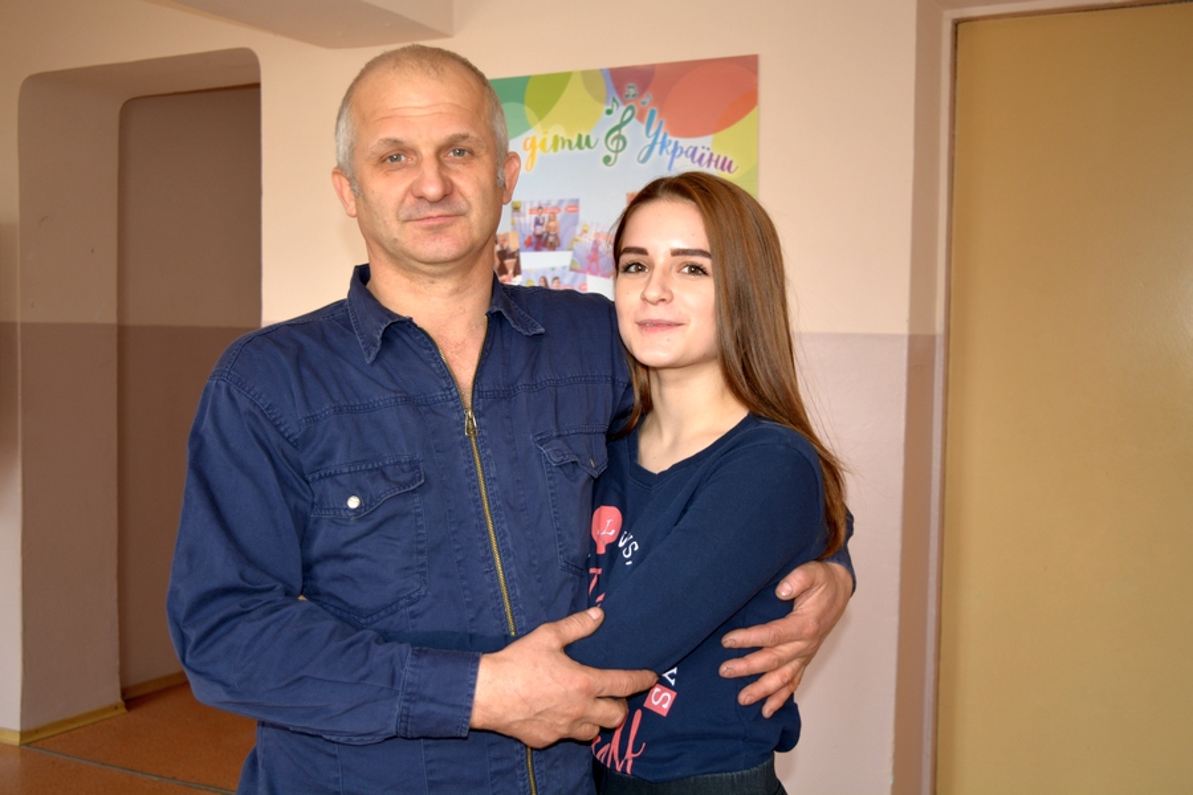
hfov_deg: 49.6
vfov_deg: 34.2
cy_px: 398
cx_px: 596
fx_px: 1292
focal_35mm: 39
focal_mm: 26
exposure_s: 1/30
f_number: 4
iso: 220
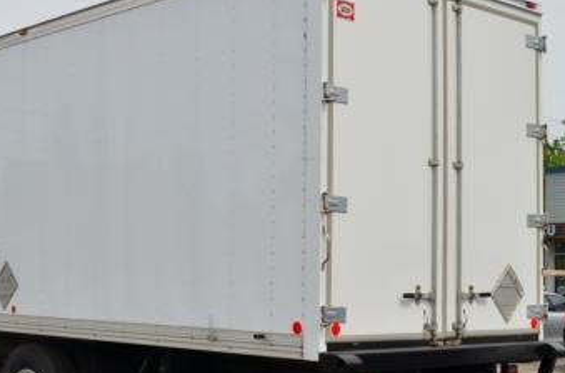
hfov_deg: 29.6
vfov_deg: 19.9
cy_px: 202
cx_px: 195
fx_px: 1064
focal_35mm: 68
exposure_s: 1/320
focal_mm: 24
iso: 200
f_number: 10
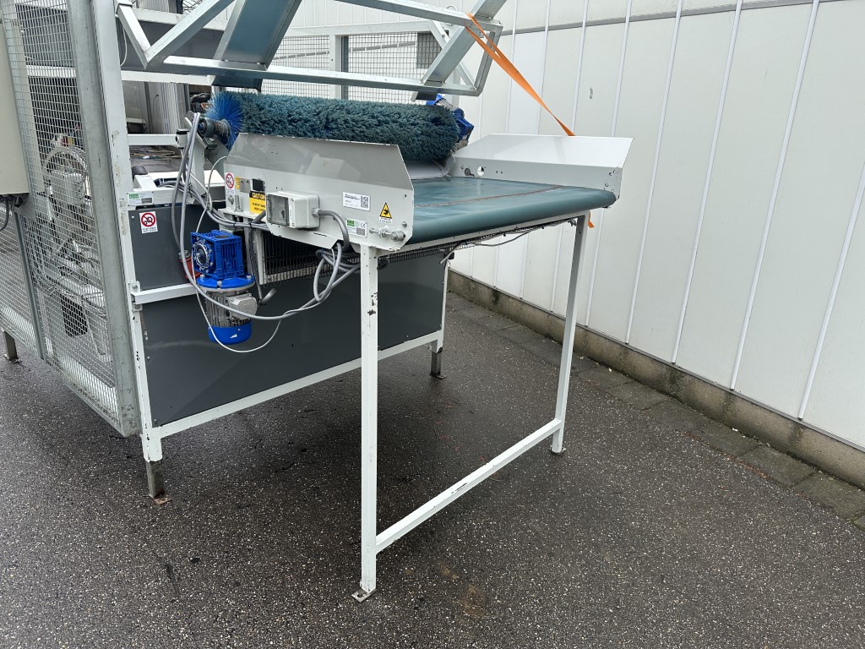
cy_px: 324
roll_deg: -1.9
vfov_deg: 56.8
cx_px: 432
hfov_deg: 71.6
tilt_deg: -19.0
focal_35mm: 24
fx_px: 600
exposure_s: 1/1144
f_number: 1.78
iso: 80
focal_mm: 6.86
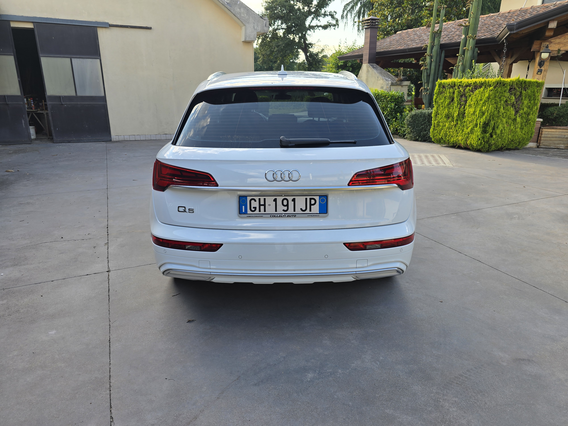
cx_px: 284
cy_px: 213
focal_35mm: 23
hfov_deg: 73.9
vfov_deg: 58.9
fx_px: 377
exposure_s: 1/180
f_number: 1.7
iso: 12
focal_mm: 6.3
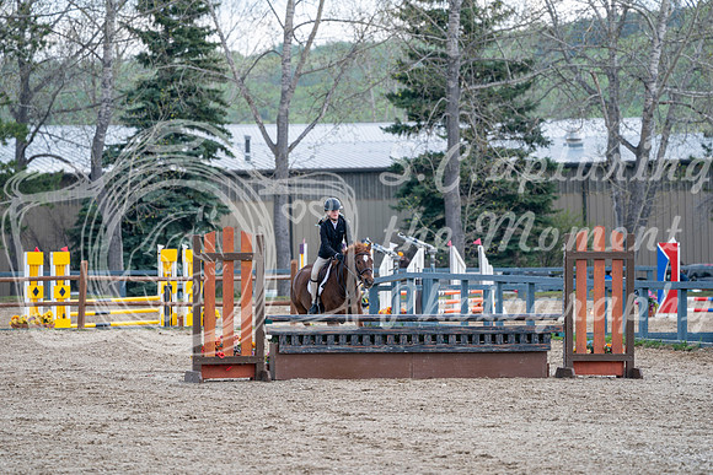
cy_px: 238
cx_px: 356
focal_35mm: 247
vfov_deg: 5.6
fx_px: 4893
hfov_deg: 8.3
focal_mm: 247
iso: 160
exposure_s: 1/250
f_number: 5.6
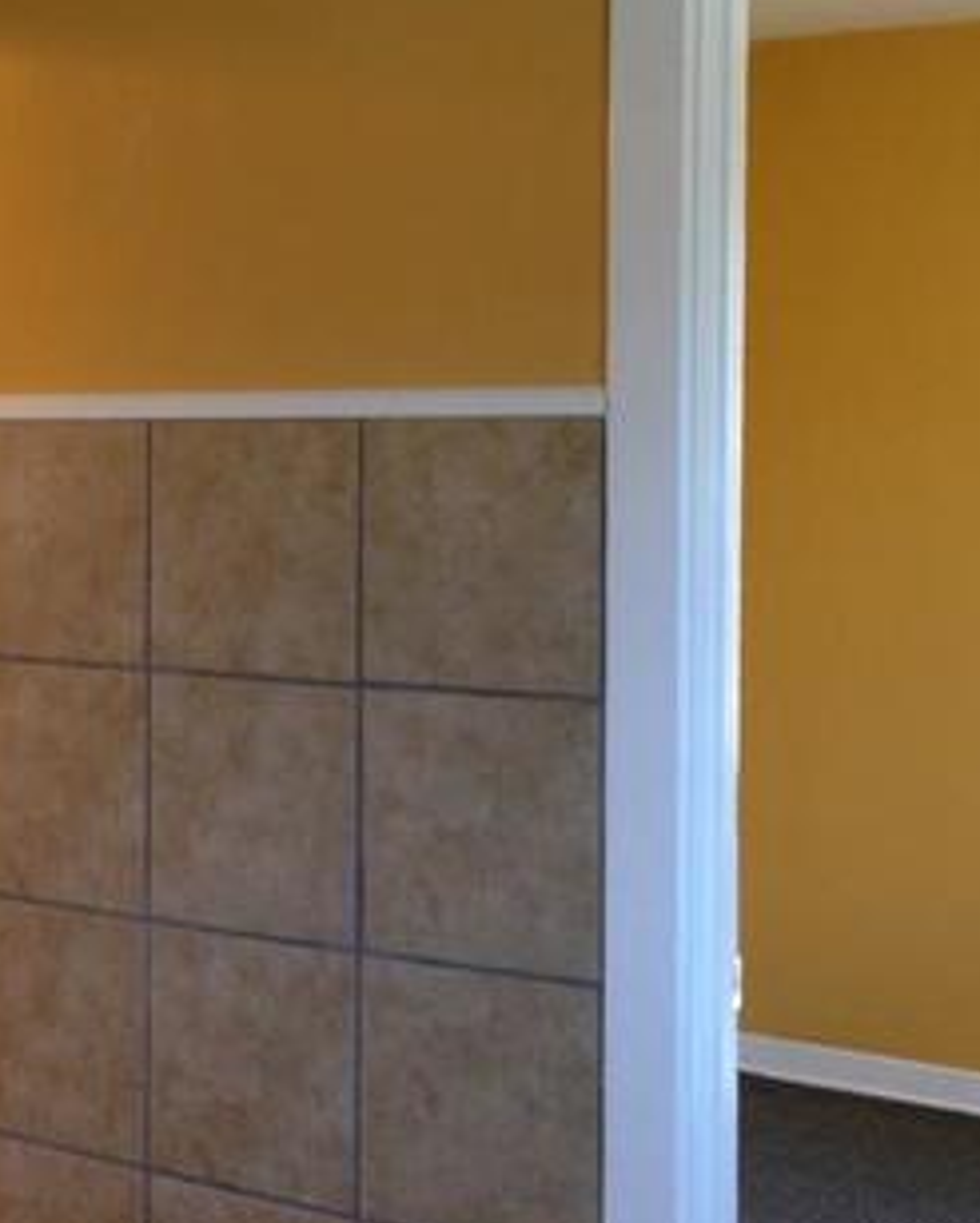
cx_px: 277
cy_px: 550
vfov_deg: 28.3
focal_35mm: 67
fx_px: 2427
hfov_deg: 22.7
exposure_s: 1/20
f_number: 2.4
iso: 125
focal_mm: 4.12
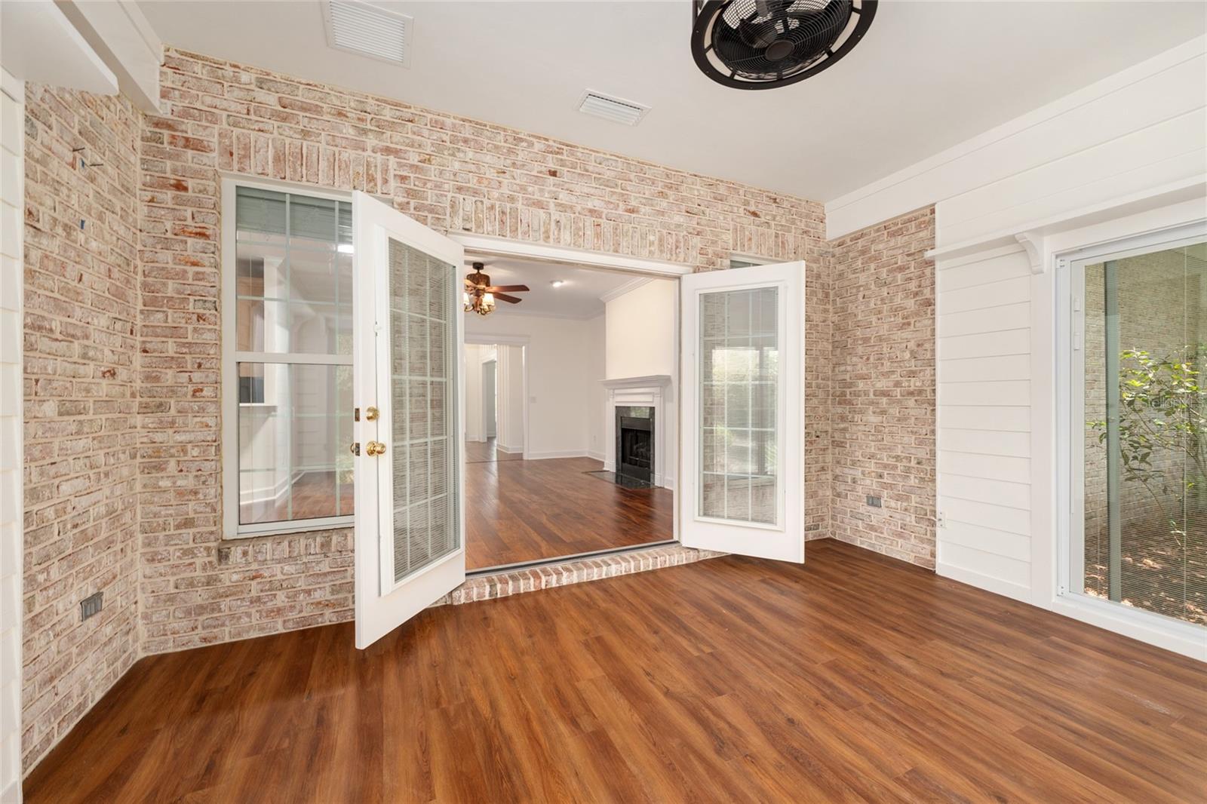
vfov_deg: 81.2
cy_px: 402
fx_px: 469
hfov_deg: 104.3
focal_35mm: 14
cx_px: 604
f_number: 7.1
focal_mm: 14
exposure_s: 1/6
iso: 500
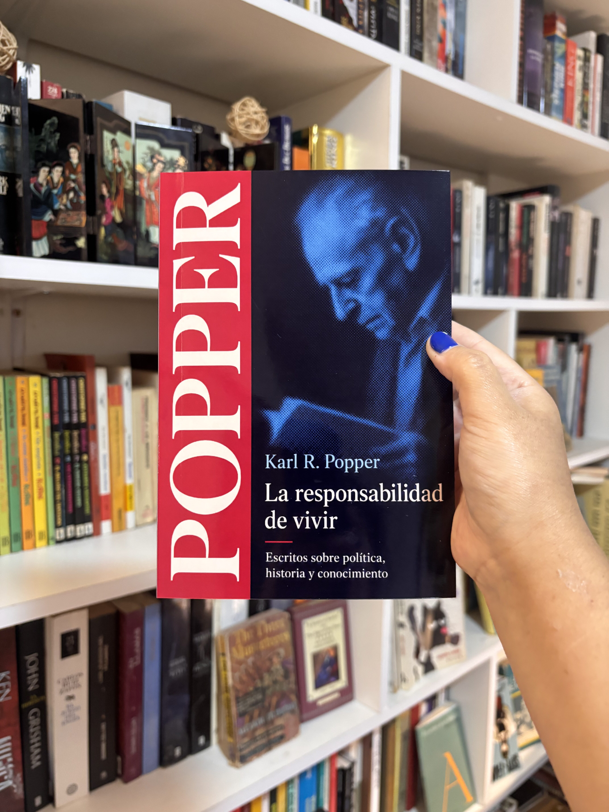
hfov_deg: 53.1
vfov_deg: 67.3
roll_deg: -1.0
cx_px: 304
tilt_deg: -6.8
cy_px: 406
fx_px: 610
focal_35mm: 26
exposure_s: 1/50
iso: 400
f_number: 1.6
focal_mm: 5.96
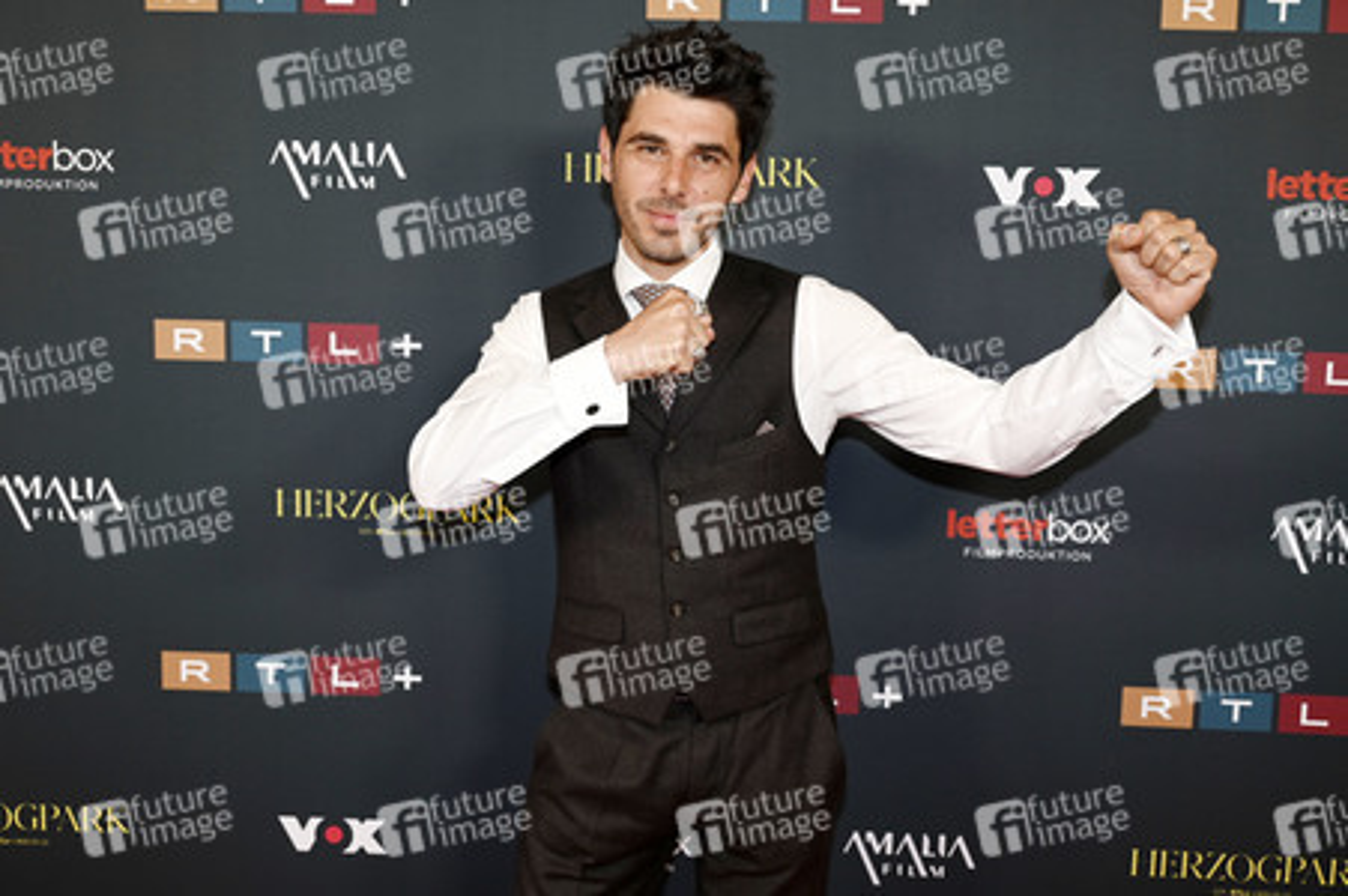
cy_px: 448
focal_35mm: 39
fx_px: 1459
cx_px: 674
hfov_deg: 49.6
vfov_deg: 34.2
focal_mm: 39
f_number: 6.3
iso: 800
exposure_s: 1/160
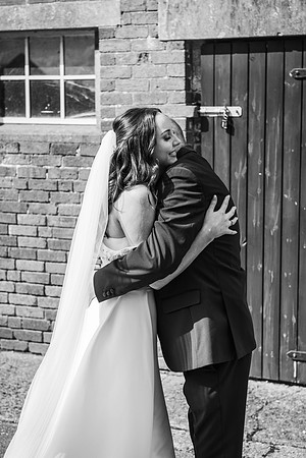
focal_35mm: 70
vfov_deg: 28.8
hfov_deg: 19.5
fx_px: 892
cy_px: 229
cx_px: 153
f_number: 5.6
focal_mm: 70
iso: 72
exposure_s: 1/200
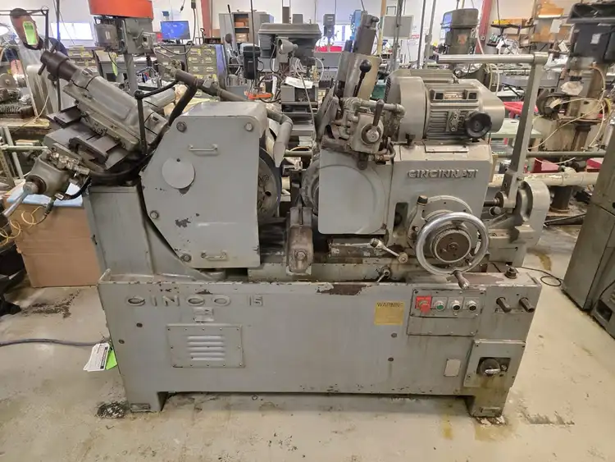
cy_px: 231
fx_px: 409
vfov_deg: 58.9
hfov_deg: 73.9
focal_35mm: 23
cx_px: 308
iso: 640
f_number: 1.8
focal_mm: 5.4
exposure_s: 1/120
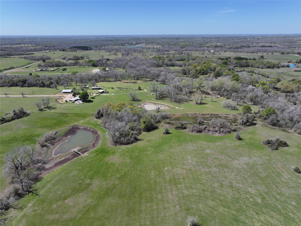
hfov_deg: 71.6
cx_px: 150
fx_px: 209
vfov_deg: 56.8
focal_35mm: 24
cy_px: 113
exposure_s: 1/2000
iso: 110
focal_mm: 12.29
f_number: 2.8
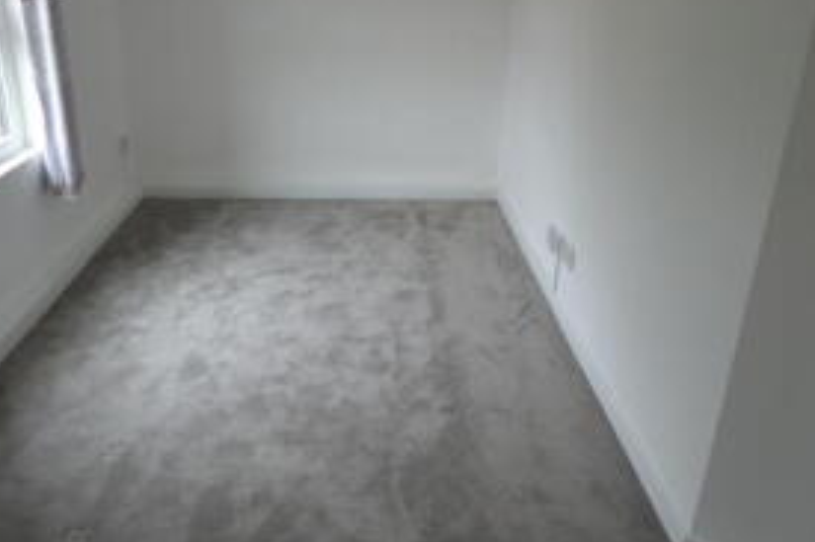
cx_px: 373
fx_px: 588
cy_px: 144
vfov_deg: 47.9
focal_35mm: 26
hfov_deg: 69.3
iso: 450
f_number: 4
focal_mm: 10
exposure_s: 1/60
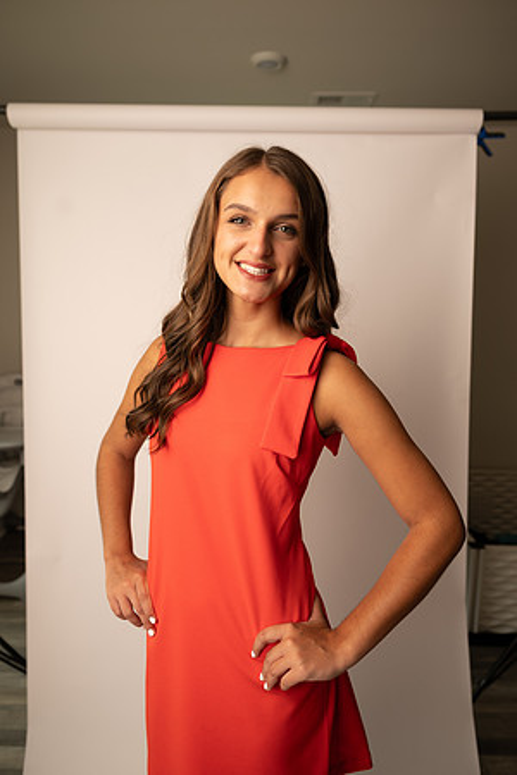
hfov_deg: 53.1
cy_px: 388
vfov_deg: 73.7
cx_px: 258
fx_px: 517
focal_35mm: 24
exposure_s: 1/160
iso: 100
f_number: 3.2
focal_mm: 24
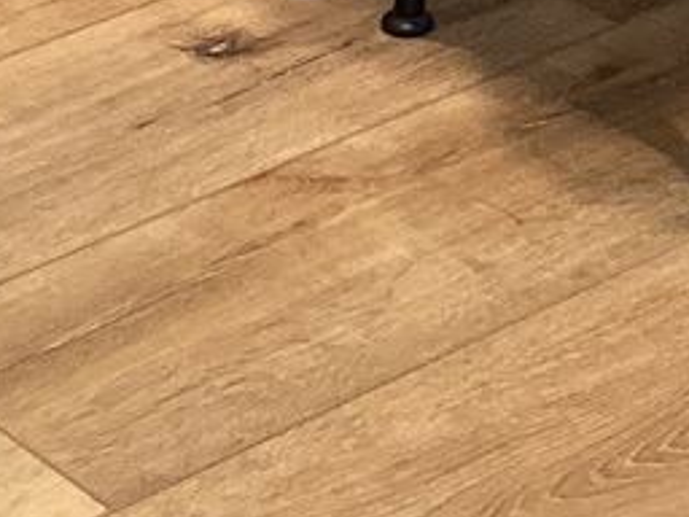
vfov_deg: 6.1
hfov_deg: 9.5
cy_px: -1465
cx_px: 568
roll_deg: -0.4
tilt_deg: -5.9
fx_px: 4140
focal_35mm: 208
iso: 320
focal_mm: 4.25
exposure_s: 1/60
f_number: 1.8
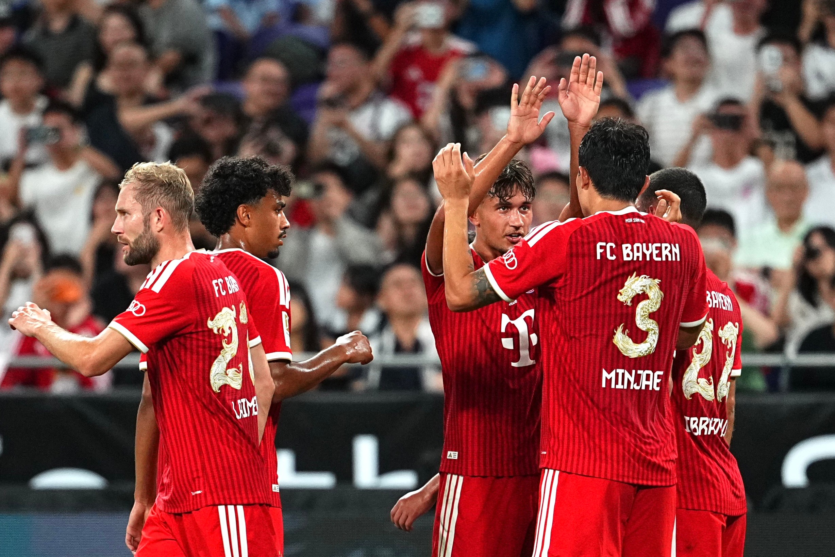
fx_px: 10437
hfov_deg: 4.6
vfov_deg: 3.1
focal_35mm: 450
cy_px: 278
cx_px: 418
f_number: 2.8
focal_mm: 300
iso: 2500
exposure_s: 1/1600
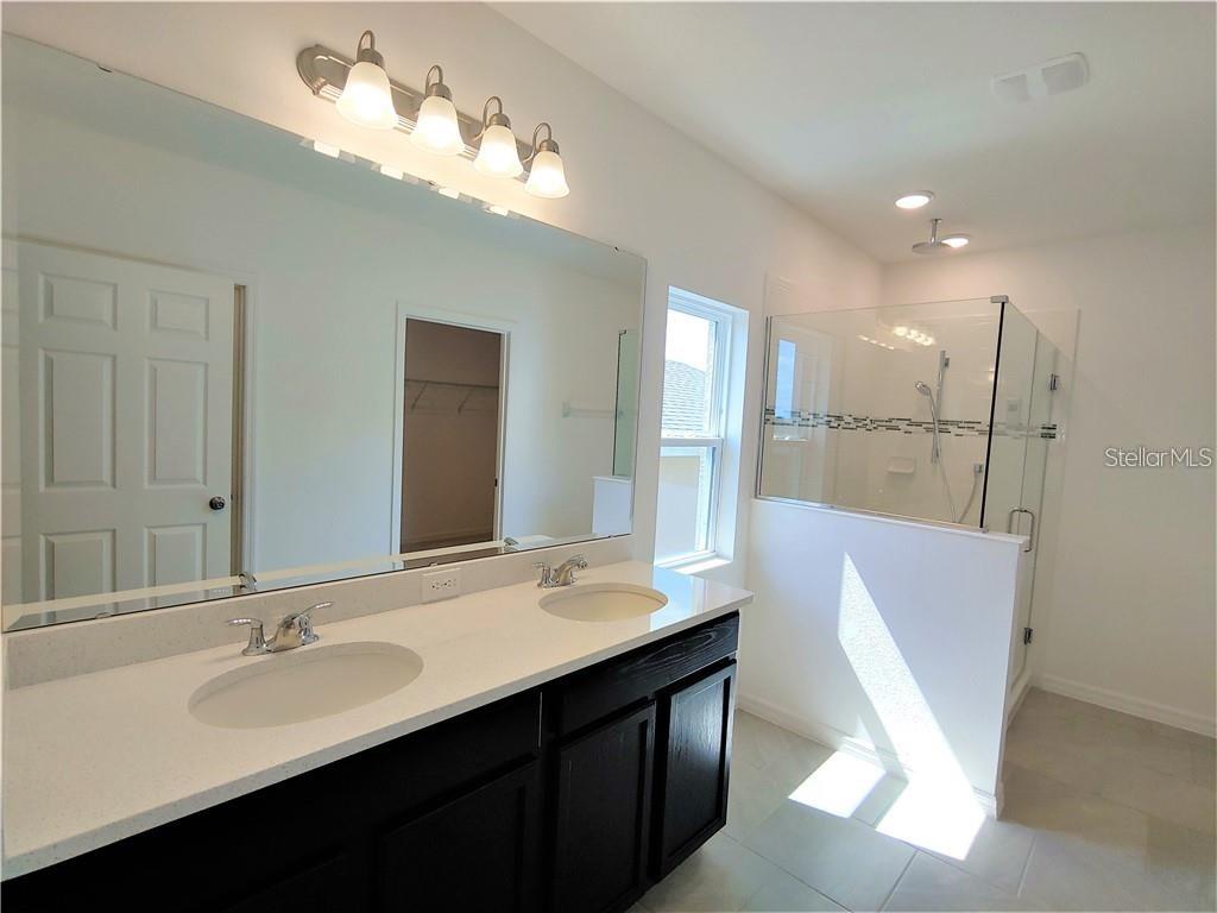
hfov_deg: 94.5
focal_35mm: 16
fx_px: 563
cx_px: 608
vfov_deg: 78.1
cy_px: 456
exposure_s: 1/141
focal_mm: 2.18
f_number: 1.9
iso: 50
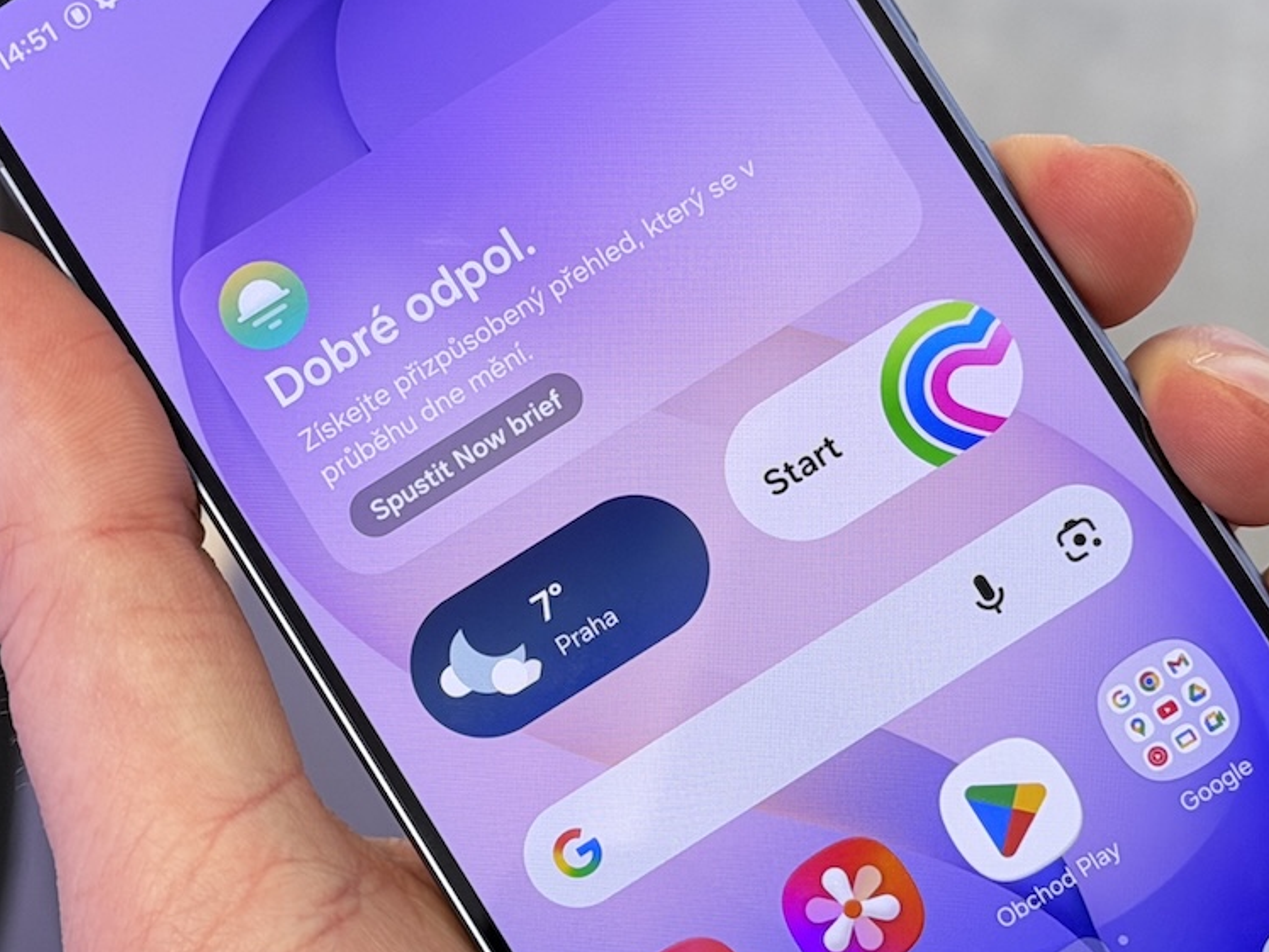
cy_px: 440
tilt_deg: -42.7
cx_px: 668
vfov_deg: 12.1
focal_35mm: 122
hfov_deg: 16.1
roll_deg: +8.2
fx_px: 4472
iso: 80
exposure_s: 1/100
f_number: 1.78
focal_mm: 6.76
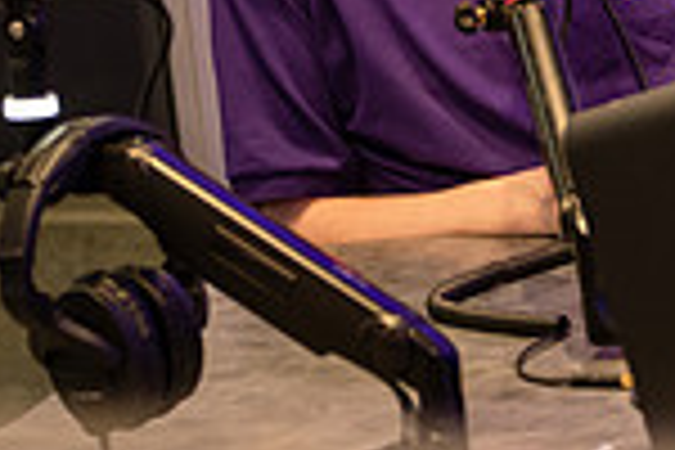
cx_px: 644
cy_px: -43
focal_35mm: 201
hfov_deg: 10.2
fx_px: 3768
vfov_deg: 6.8
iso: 640
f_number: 2.8
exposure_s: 1/60
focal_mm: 52
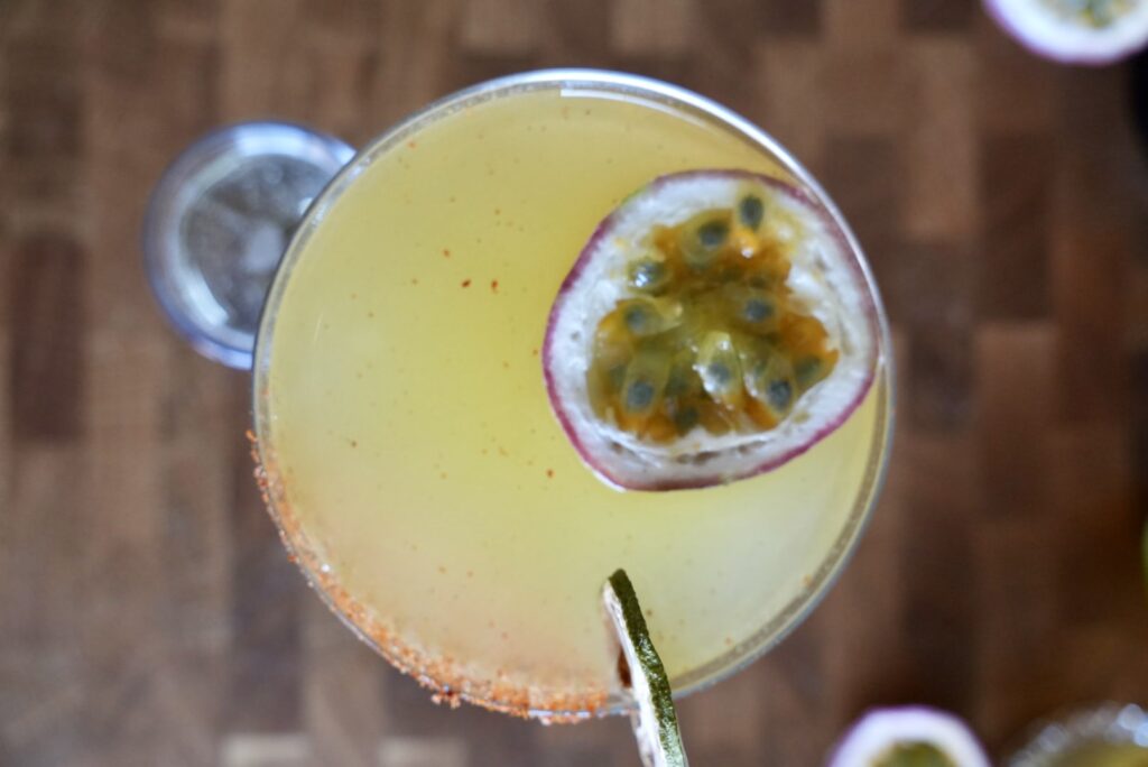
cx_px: 574
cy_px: 384
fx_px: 1292
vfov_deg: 33.1
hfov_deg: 47.9
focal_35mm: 40
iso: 1250
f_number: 4
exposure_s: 1/125
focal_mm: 27
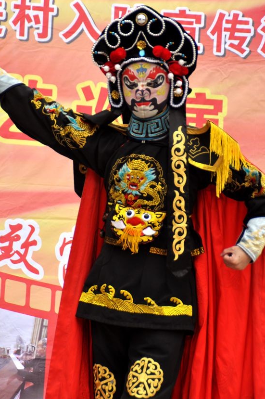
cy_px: 199
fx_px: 1898
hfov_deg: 8.0
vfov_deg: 12.0
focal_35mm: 172
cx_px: 126
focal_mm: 105
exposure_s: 1/200
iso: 200
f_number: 6.3
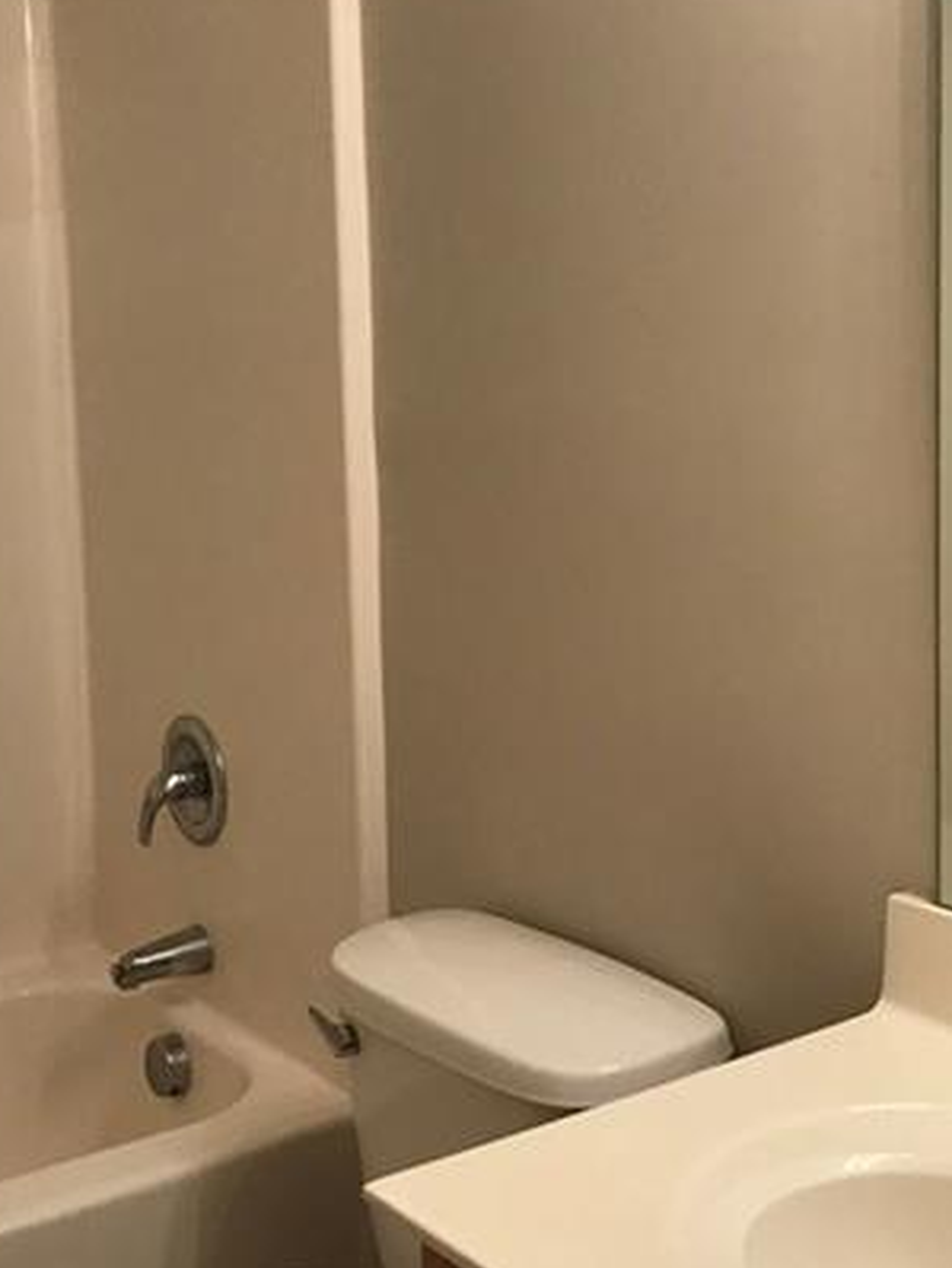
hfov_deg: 27.0
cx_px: 360
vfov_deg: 35.4
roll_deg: +2.6
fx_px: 1978
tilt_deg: -6.2
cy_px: 516
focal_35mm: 54
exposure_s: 1/30
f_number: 1.8
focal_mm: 3.99
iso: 40
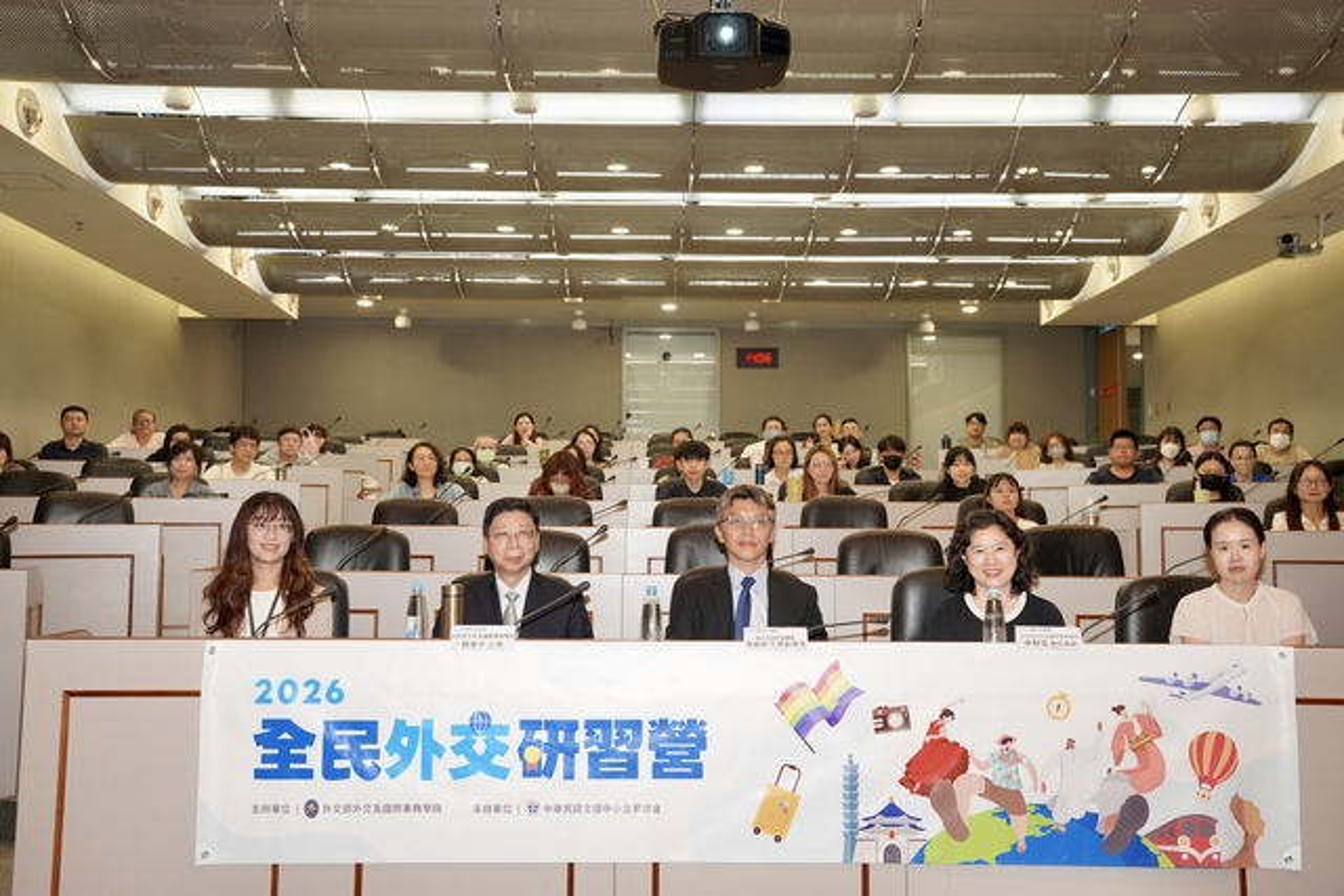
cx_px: 672
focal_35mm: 38
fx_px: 1426
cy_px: 448
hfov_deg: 50.5
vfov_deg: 34.9
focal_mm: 38.2
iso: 1250
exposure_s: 1/160
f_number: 4
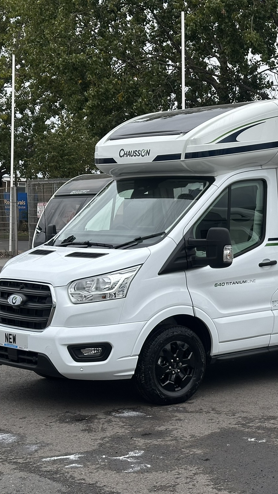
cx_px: 275
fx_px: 917
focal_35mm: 70
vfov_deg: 30.1
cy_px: 248
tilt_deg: -3.2
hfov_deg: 16.9
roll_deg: +0.2
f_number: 1.78
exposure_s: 1/1258
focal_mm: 6.86
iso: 64
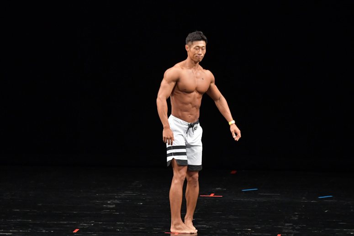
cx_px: 177
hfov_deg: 7.6
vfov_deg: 5.1
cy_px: 118
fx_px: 2654
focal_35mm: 270
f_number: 5.6
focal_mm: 180
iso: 3200
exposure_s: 1/400
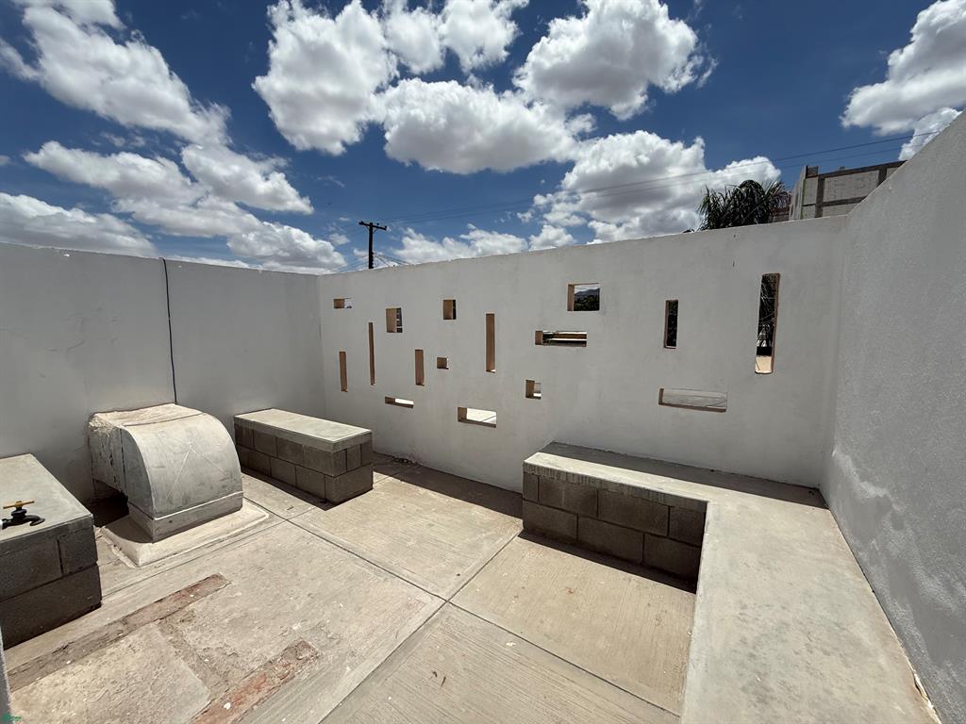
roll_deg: +0.2
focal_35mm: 14
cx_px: 483
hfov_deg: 102.1
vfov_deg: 85.7
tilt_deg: -5.6
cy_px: 362
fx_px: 391
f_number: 2.2
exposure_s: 1/6173
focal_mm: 2.22
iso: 40
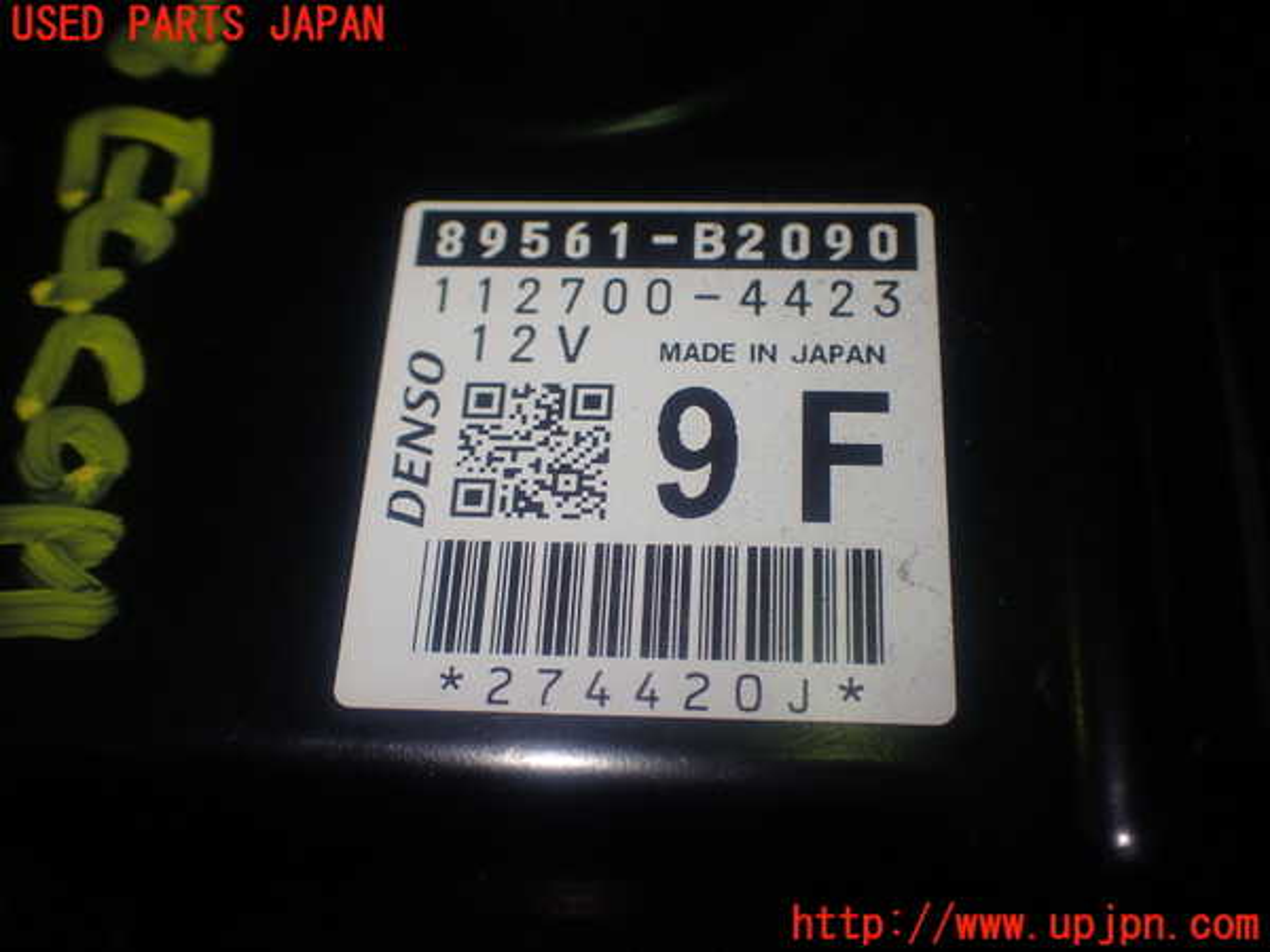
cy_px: 476
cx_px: 635
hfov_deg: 49.0
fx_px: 1394
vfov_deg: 37.7
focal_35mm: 38
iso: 100
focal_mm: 6.83
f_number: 2.7
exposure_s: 1/100
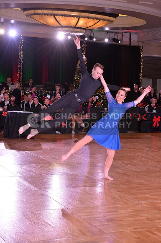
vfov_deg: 28.9
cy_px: 122
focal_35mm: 70
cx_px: 80
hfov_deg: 19.4
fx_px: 471
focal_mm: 70
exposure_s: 1/250
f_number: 6.3
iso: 2000
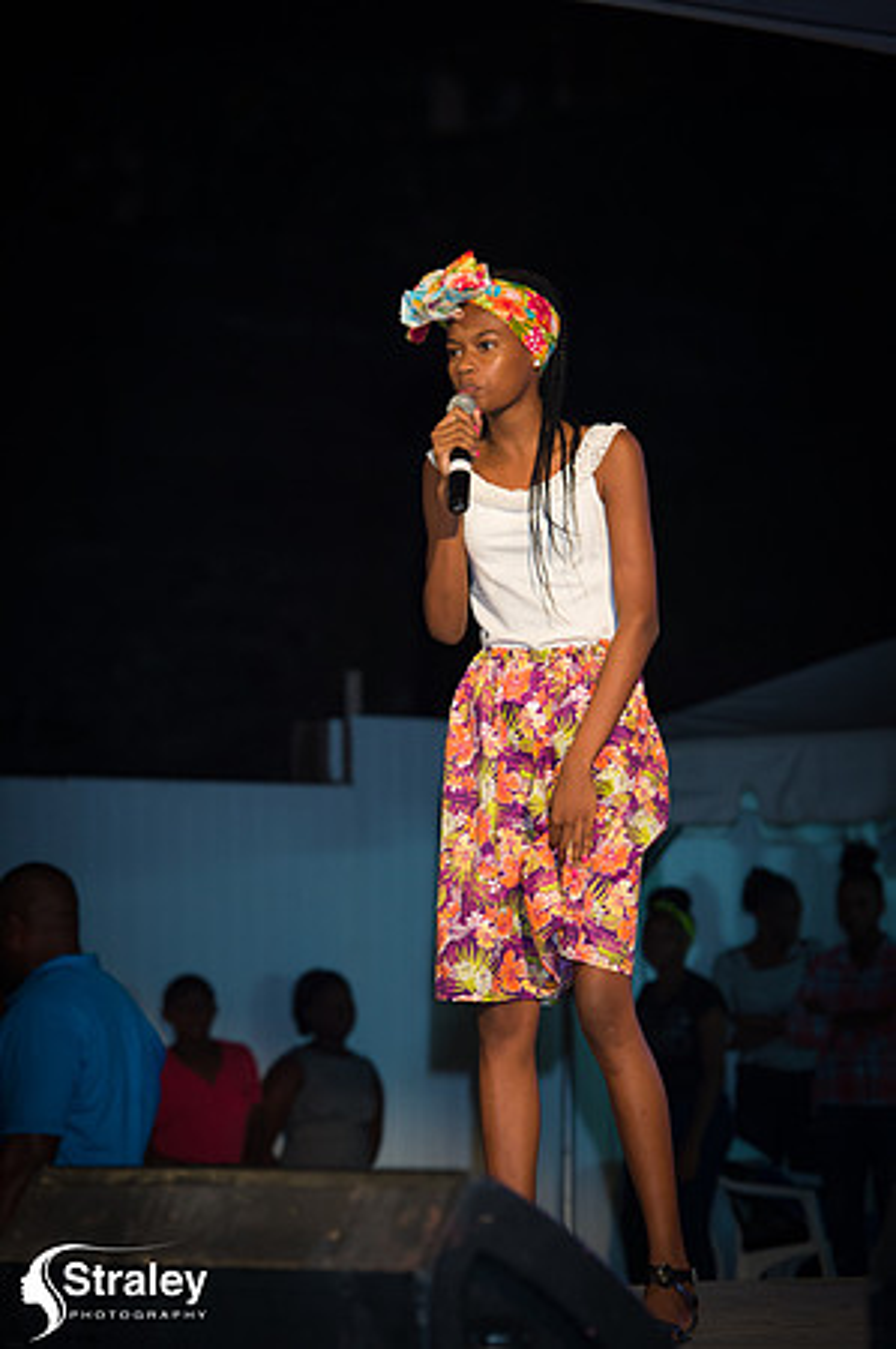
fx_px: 5800
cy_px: 674
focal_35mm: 155
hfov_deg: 8.8
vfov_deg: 13.3
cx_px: 448
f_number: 5.6
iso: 2000
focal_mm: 155
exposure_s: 1/160
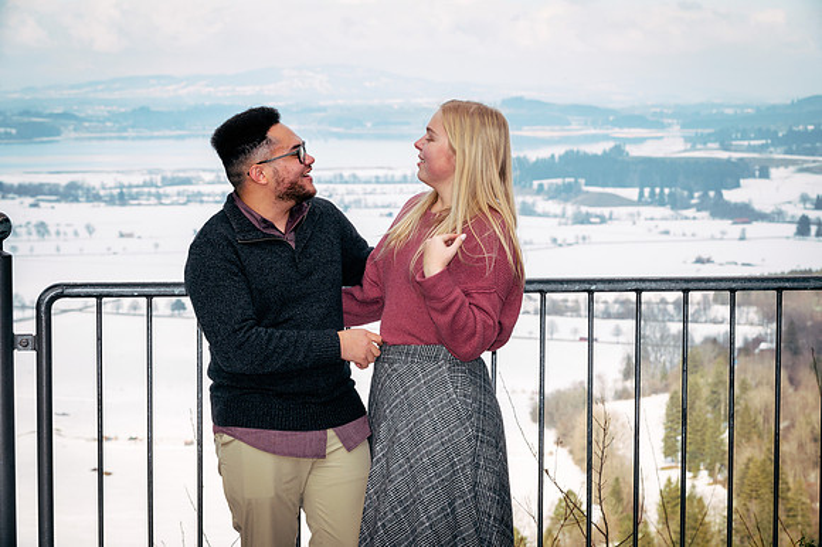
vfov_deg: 12.4
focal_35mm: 110
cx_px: 411
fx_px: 2510
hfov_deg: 18.6
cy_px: 274
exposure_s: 1/200
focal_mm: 110
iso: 250
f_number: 13
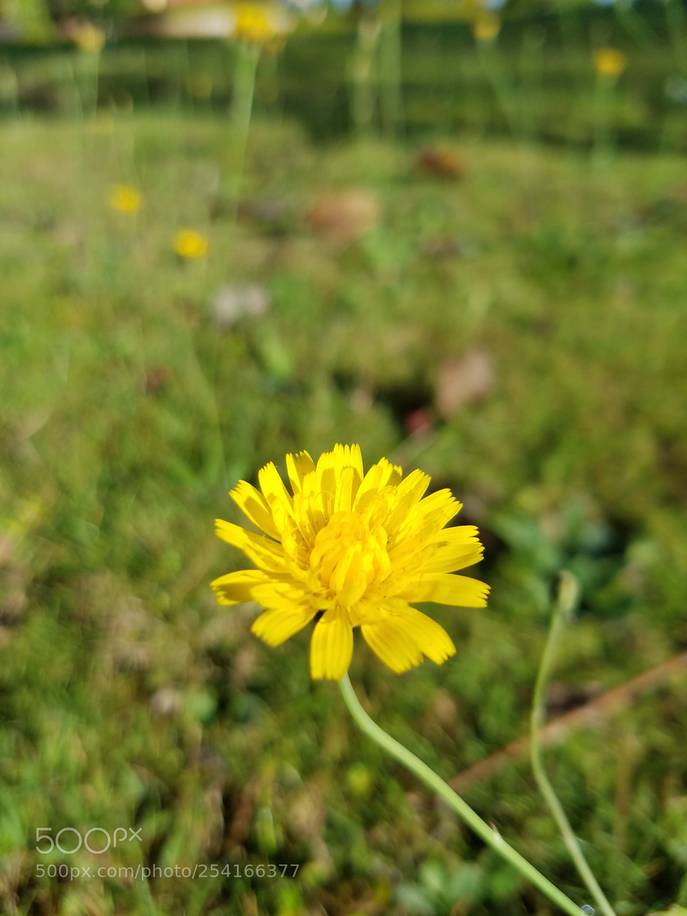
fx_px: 688
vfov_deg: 67.3
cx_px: 344
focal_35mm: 26
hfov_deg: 53.1
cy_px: 458
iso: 50
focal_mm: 4.2
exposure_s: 1/1544
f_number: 1.7
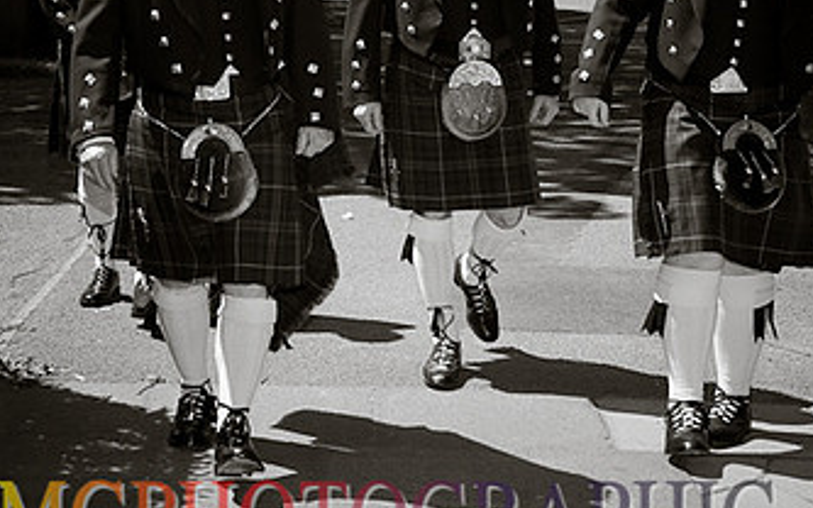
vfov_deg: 14.0
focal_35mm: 93
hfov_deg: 22.3
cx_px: 386
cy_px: 85
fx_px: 2058
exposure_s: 1/320
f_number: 8
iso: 200
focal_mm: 35
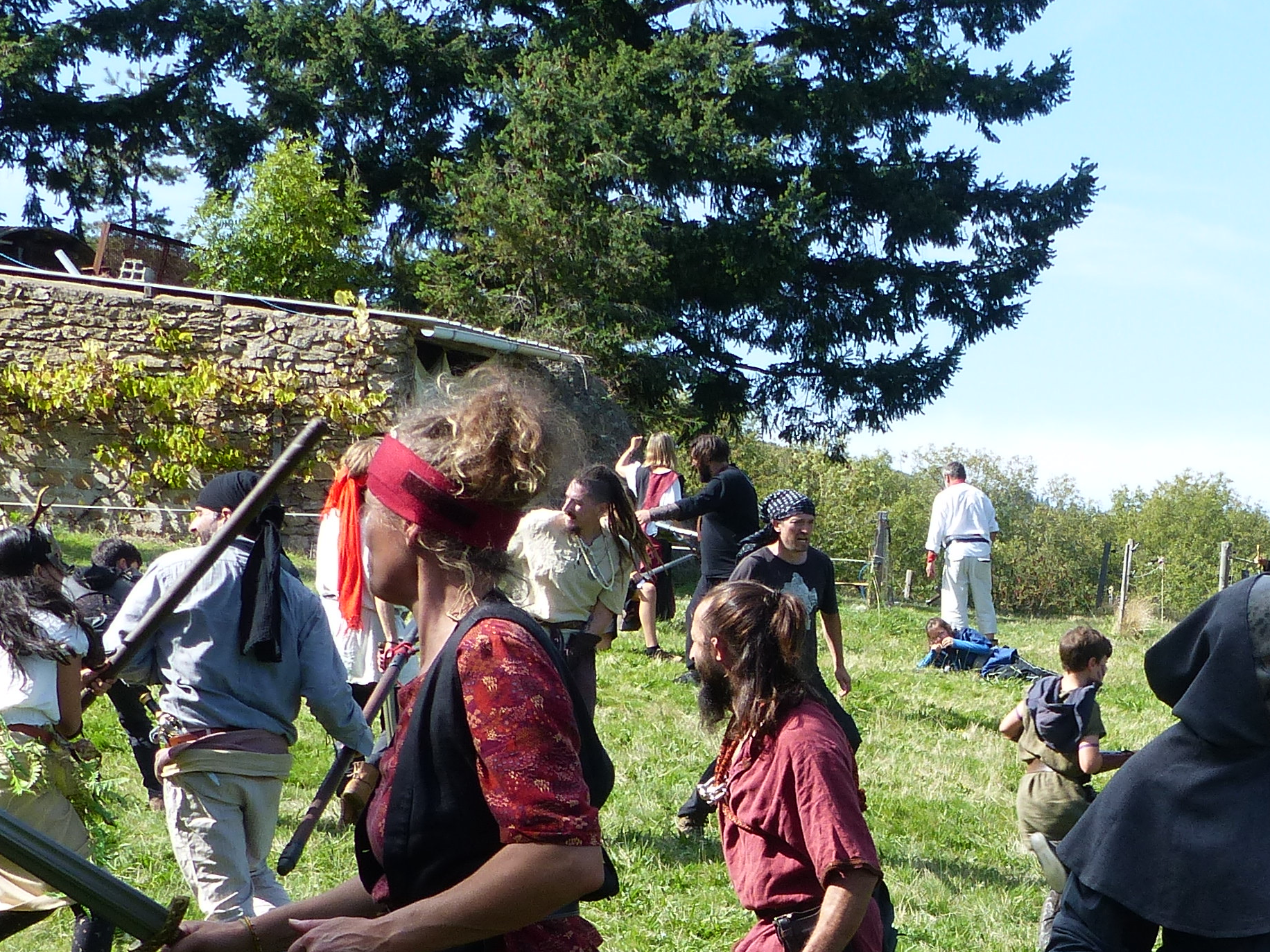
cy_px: 857
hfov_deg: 18.2
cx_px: 1030
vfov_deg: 13.7
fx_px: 3926
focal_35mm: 107
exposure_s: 1/500
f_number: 4
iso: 100
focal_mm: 8.4
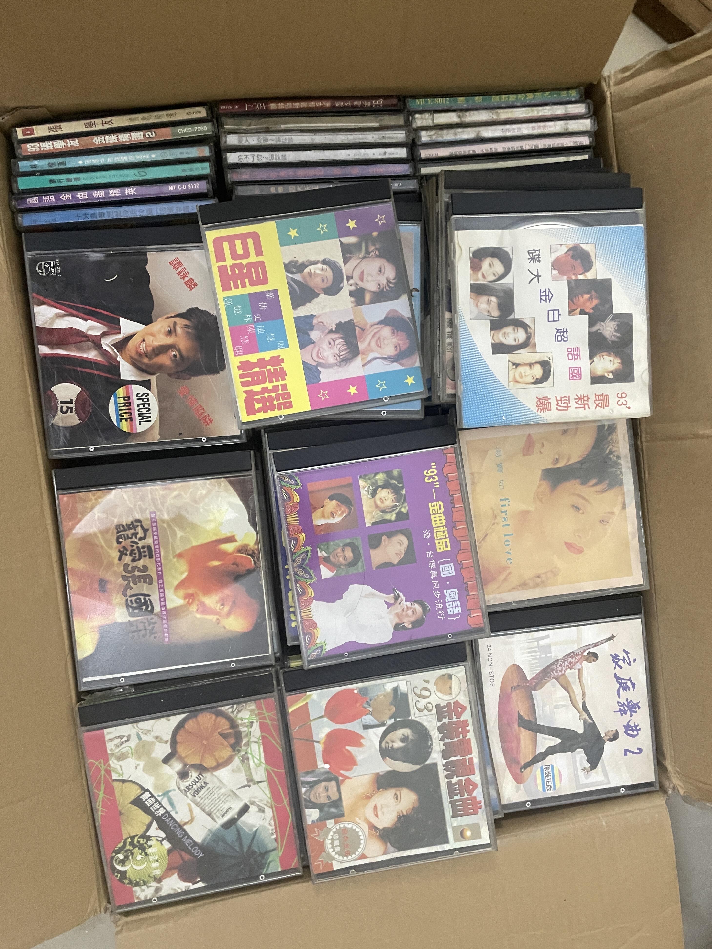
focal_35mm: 27
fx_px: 741
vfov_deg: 65.3
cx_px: 361
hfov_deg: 51.4
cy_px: 464
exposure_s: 1/33
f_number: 1.6
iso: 400
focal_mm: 4.2
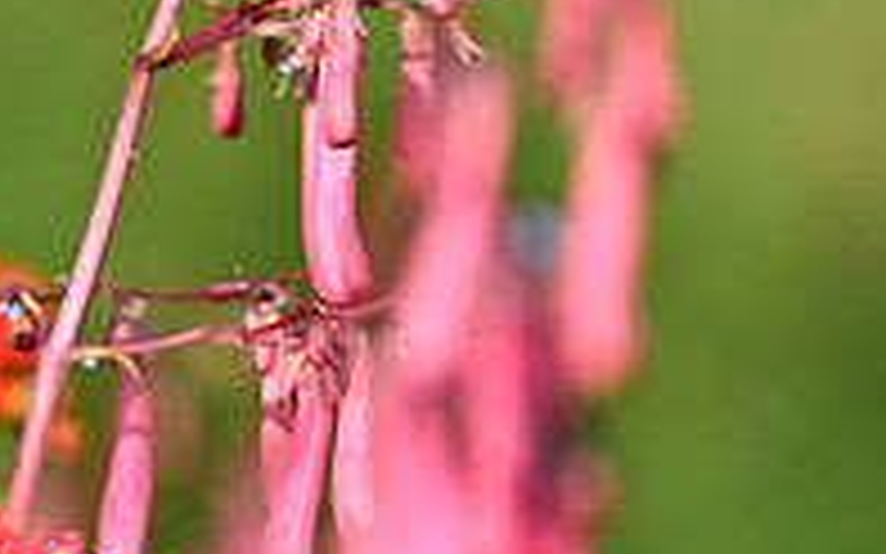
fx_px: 43403
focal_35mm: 1798
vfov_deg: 0.7
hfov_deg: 1.2
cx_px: -229
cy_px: 403
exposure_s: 1/160
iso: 64
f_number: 6.3
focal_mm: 600
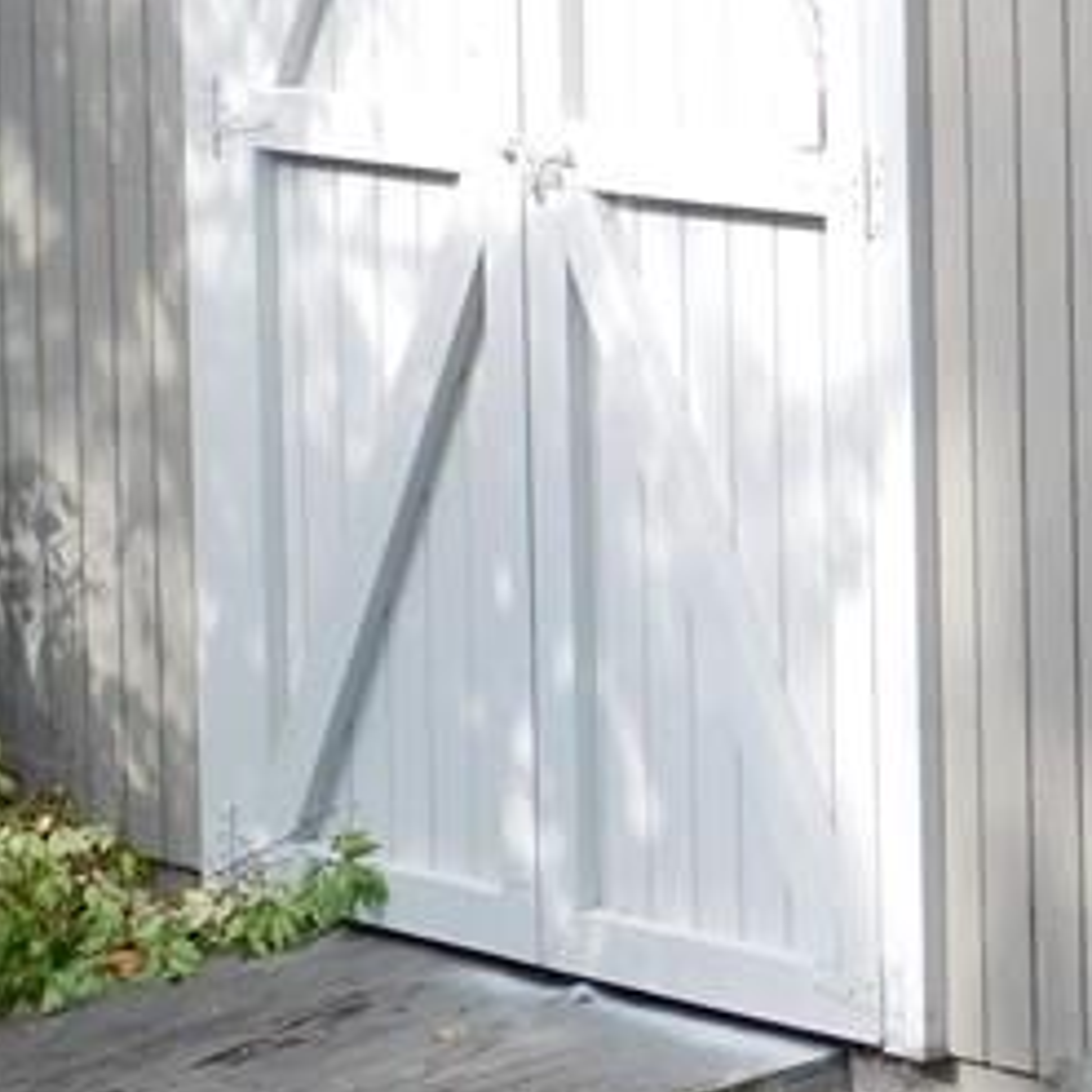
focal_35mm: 216
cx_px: 1450
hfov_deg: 8.0
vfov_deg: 8.0
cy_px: -225
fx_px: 7709
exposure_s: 1/200
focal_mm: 10.4
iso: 125
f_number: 4
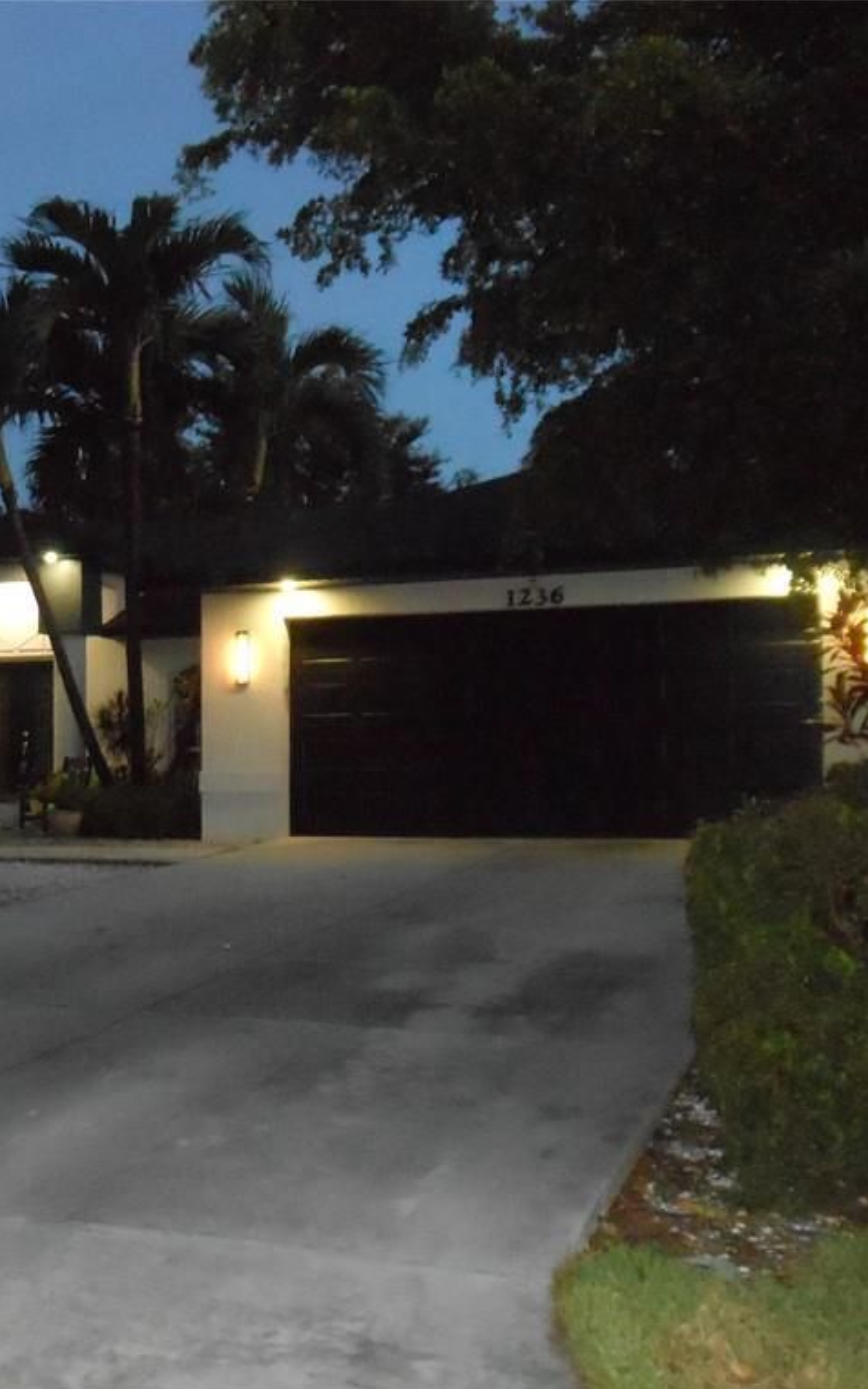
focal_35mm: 47
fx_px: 1780
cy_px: 698
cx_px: 84
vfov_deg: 42.7
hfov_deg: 26.5
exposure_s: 1/30
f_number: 3.5
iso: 1250
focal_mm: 6
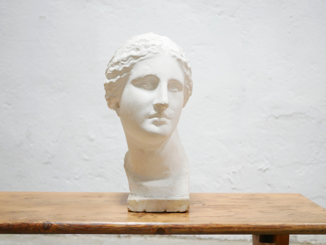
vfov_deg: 36.0
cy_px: 122
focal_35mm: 40
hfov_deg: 46.8
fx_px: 377
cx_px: 163
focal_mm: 20
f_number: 1.7
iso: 1600
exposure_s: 1/60
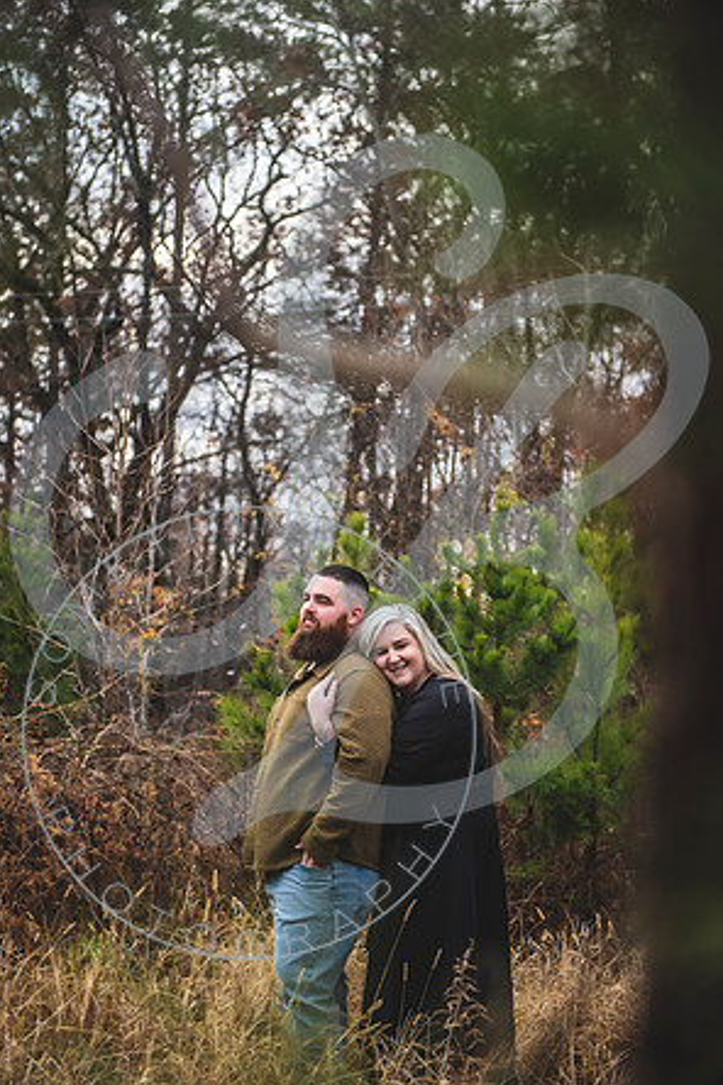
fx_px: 2139
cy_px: 547
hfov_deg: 19.2
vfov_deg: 28.5
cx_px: 359
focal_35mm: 71
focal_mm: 70
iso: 500
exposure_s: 1/250
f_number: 2.8
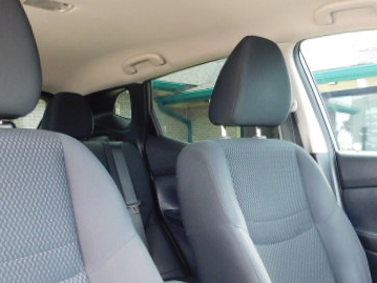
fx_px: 446
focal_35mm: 41
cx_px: 200
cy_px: 183
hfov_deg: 45.8
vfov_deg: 34.9
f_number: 3
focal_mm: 4
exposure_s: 1/30
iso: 220
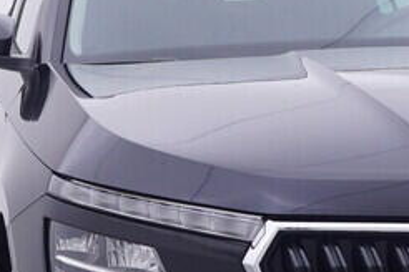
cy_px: 166
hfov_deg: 15.5
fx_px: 1499
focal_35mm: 132
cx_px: 281
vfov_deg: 10.4
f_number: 5
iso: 200
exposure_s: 1/80
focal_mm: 15
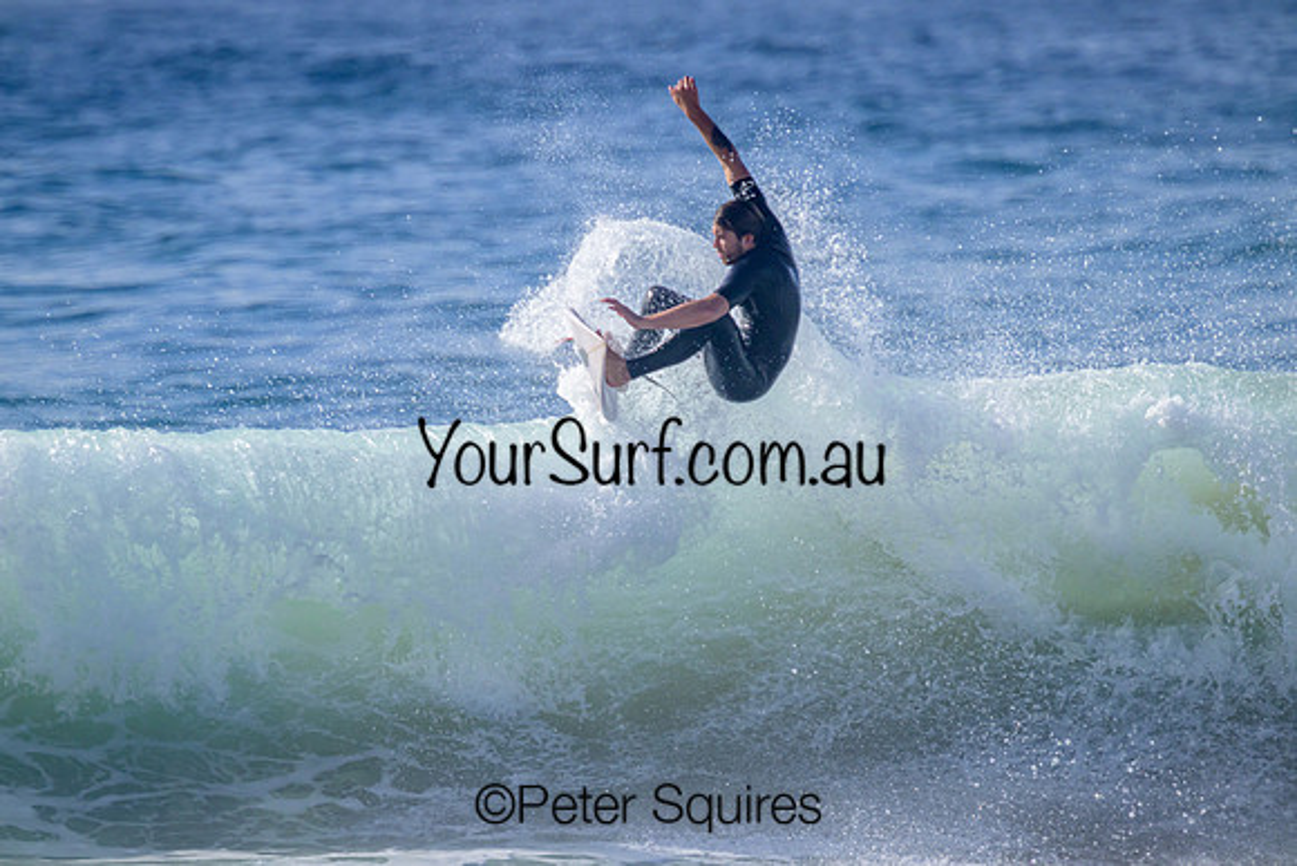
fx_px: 28828
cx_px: 648
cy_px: 433
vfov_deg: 1.7
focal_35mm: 800
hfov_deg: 2.6
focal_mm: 800
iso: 800
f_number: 11
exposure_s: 1/2000
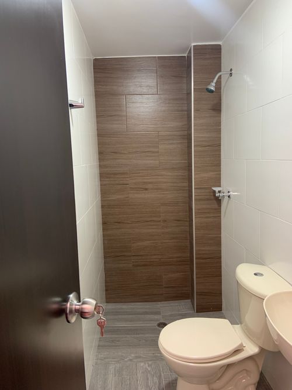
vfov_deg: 67.3
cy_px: 195
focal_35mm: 26
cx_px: 146
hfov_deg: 53.0
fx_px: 293
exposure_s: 1/60
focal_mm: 4.25
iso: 125
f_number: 1.8
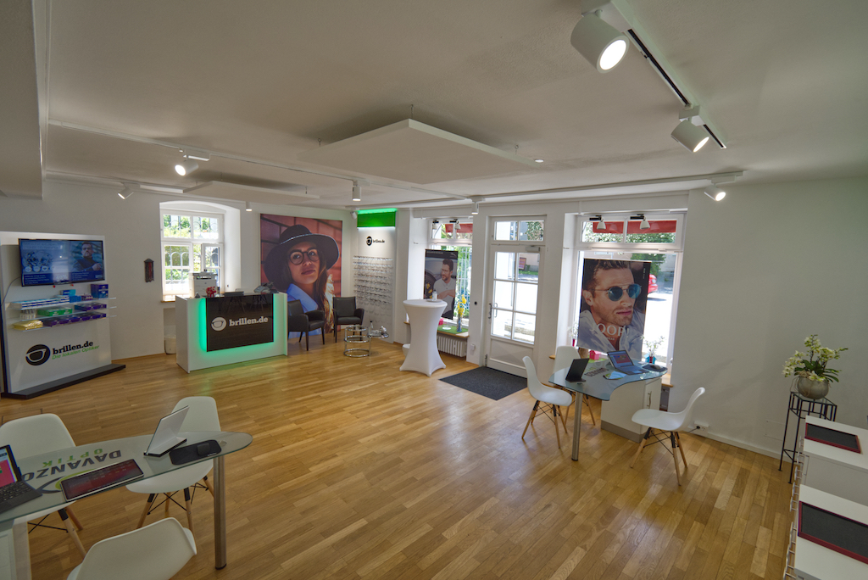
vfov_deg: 77.4
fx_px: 362
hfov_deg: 100.4
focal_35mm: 15
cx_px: 434
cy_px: 290
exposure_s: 1/125
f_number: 5.6
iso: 200
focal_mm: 10
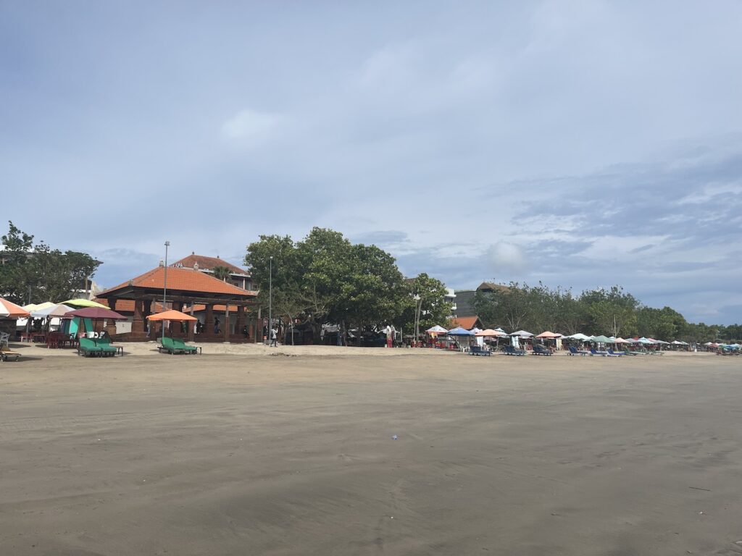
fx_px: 557
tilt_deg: +7.8
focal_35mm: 26
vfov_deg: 53.1
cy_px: 278
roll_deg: +0.9
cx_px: 371
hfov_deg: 67.3
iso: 50
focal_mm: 5.1
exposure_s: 1/7874
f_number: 1.6
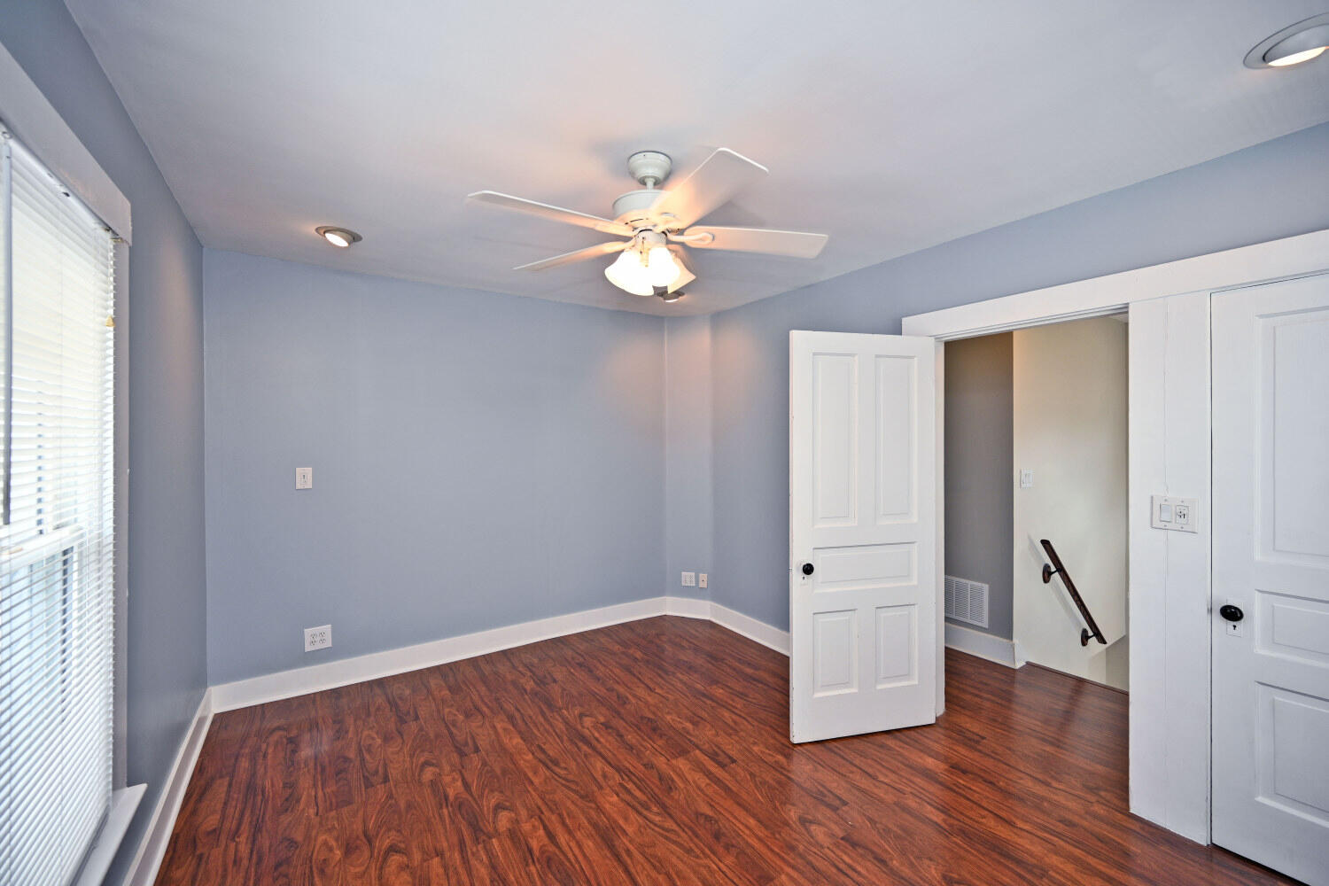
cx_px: 664
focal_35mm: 14
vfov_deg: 81.2
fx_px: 517
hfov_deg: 104.3
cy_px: 443
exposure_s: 1/80
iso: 200
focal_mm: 14
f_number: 4.5
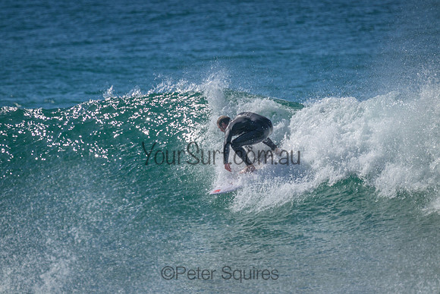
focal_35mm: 800
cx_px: 220
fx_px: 9780
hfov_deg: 2.6
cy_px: 147
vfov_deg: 1.7
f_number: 11
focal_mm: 800
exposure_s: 1/1600
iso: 1100
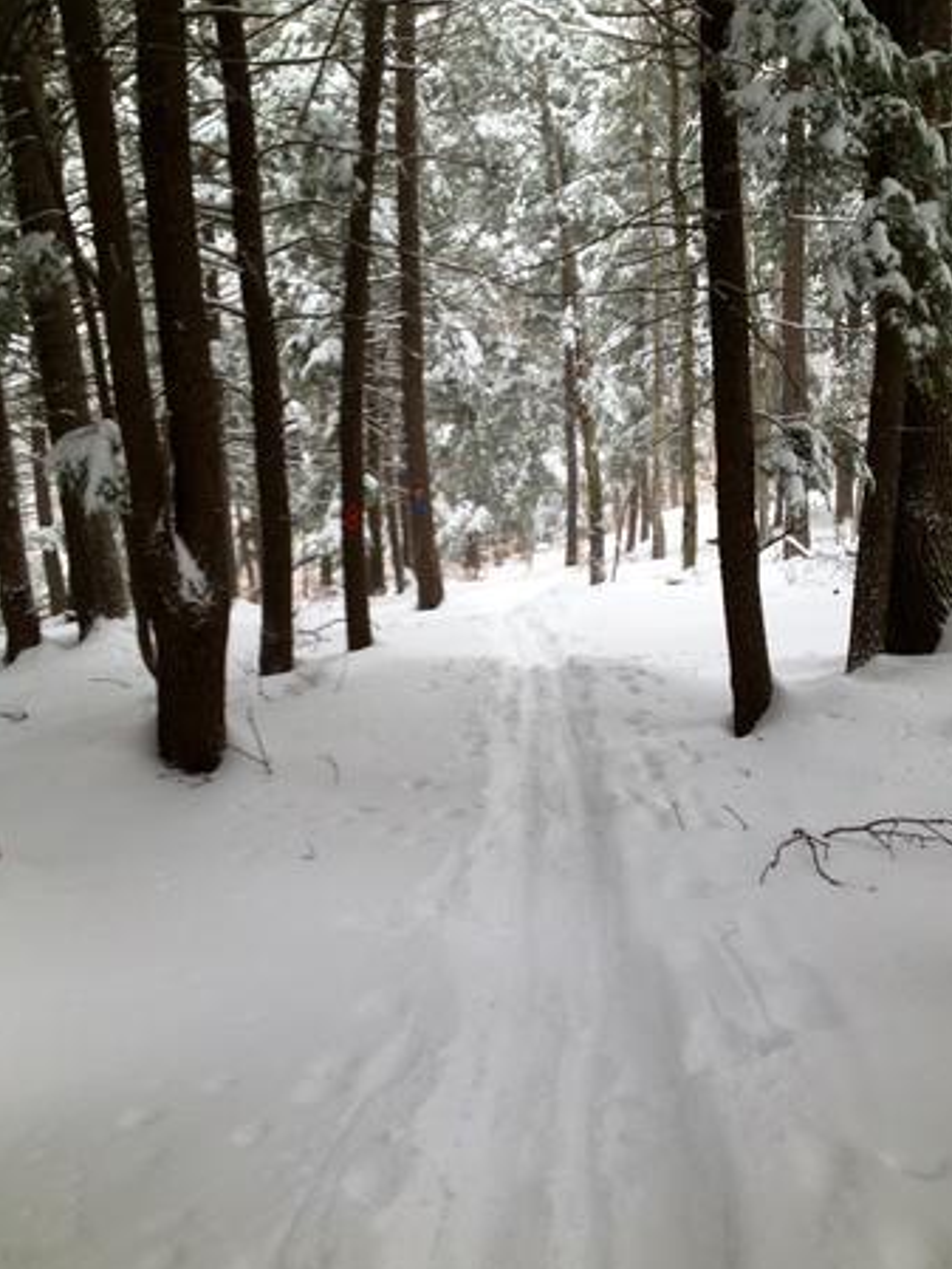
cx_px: 504
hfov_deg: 36.8
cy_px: 678
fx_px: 1429
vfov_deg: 47.8
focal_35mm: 39
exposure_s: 1/60
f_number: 2.4
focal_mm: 4.28
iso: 50
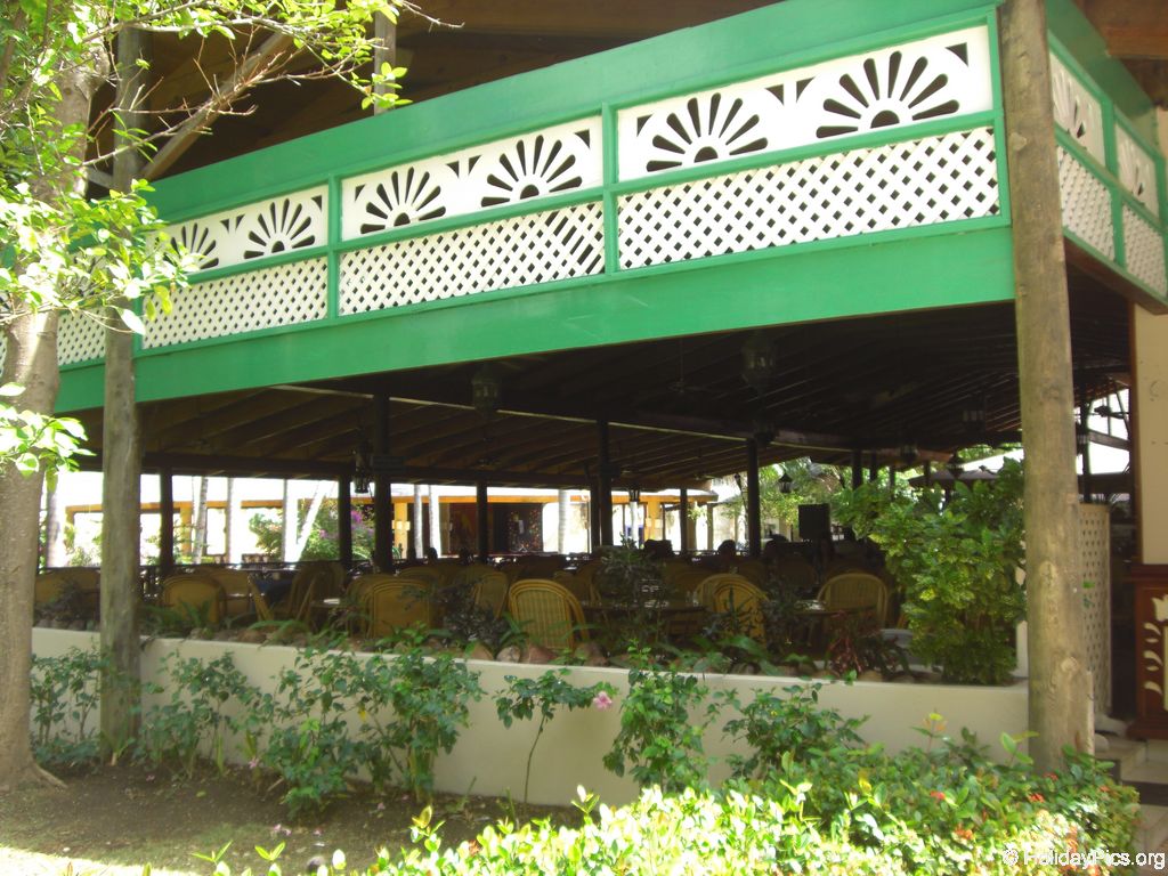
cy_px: 438
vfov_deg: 37.7
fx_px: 1282
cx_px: 584
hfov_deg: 49.0
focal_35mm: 38
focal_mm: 6.2
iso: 64
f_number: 2.7
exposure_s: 1/200
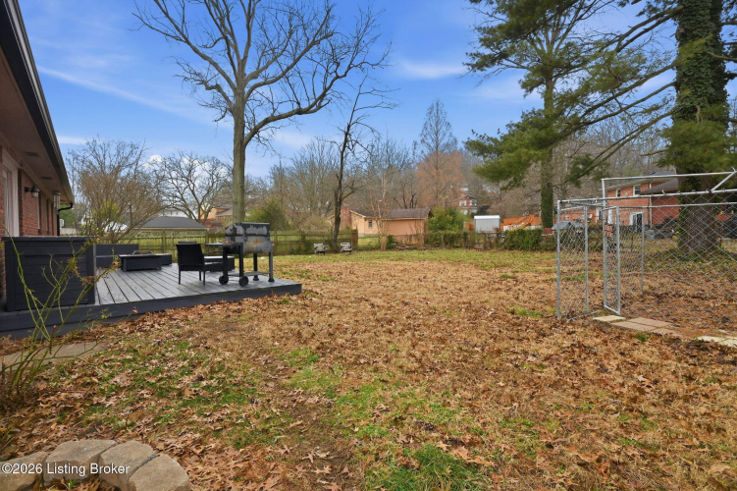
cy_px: 246
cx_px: 368
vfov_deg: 70.4
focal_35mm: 17
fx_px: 348
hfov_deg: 93.3
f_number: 11
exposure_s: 1/80
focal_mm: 17
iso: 400
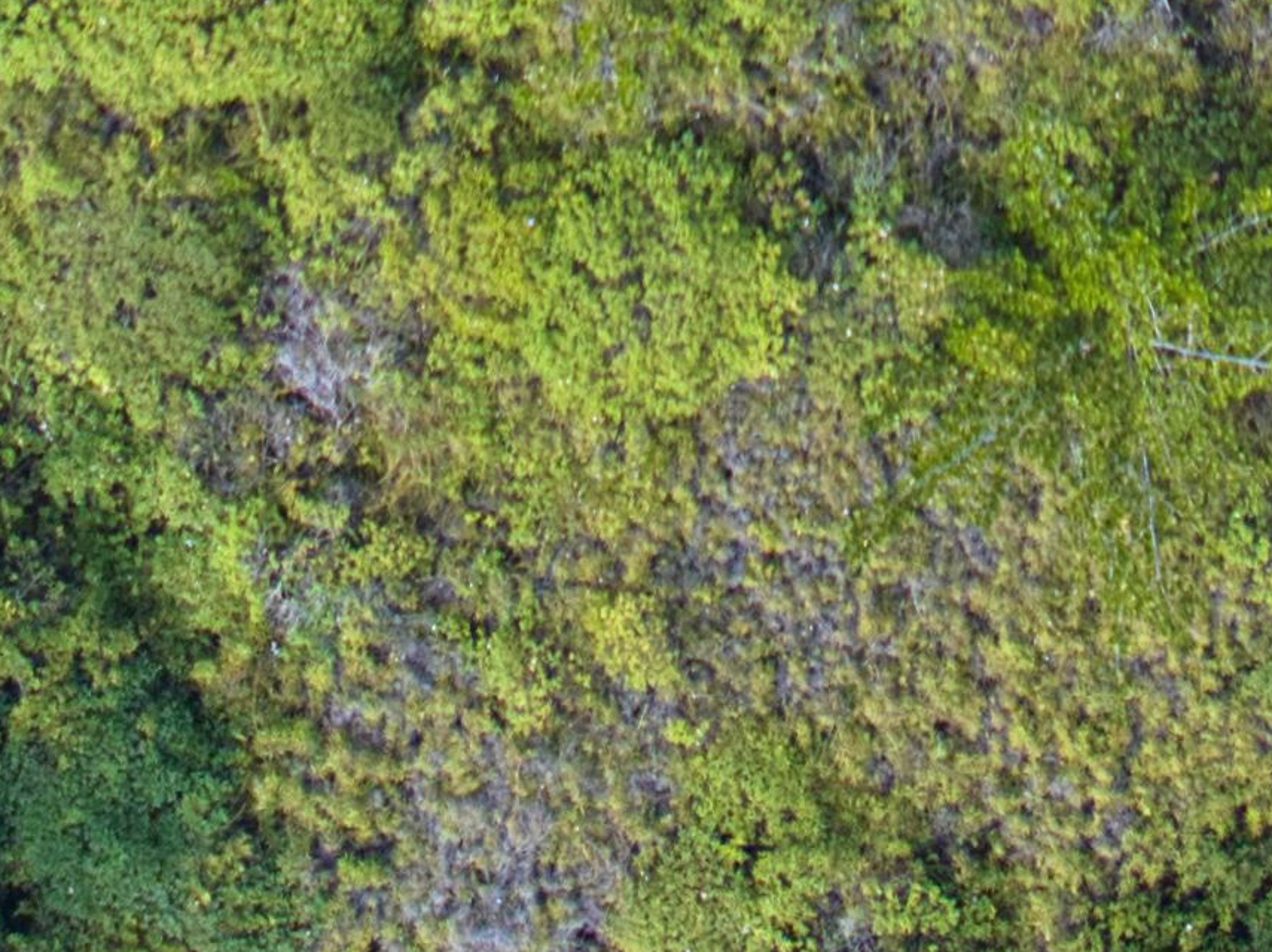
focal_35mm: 148
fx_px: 5435
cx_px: 1085
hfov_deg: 13.3
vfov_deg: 8.6
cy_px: -1702
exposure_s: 1/500
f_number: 4
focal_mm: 12.29
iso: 100
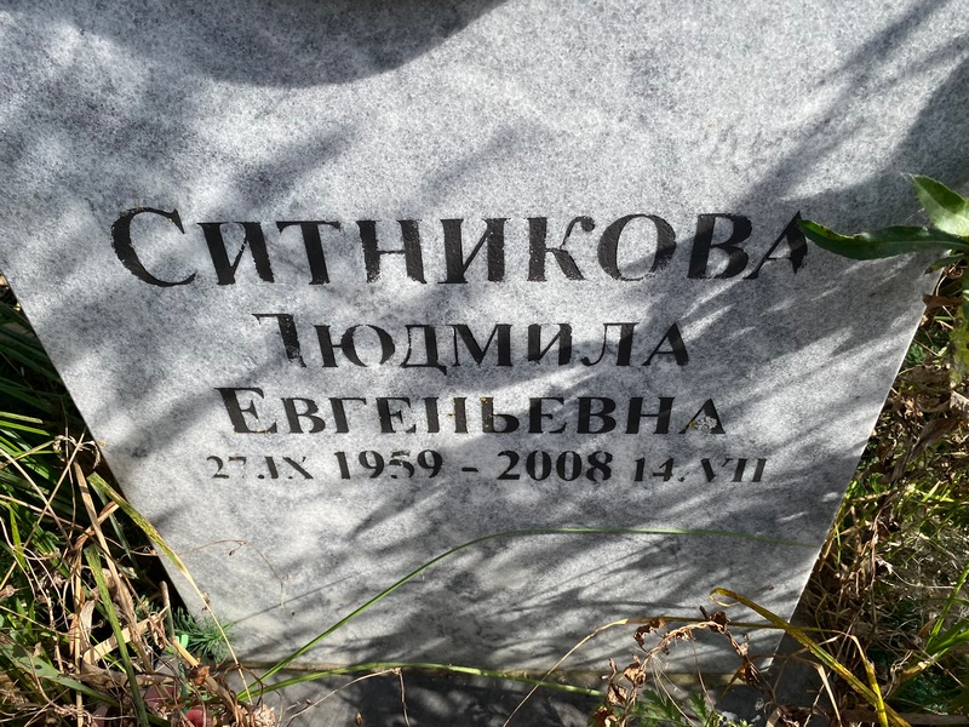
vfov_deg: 53.1
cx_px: 484
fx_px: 728
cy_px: 364
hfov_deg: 67.3
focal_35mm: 26
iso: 32
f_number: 1.8
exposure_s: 1/1504
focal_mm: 4.25
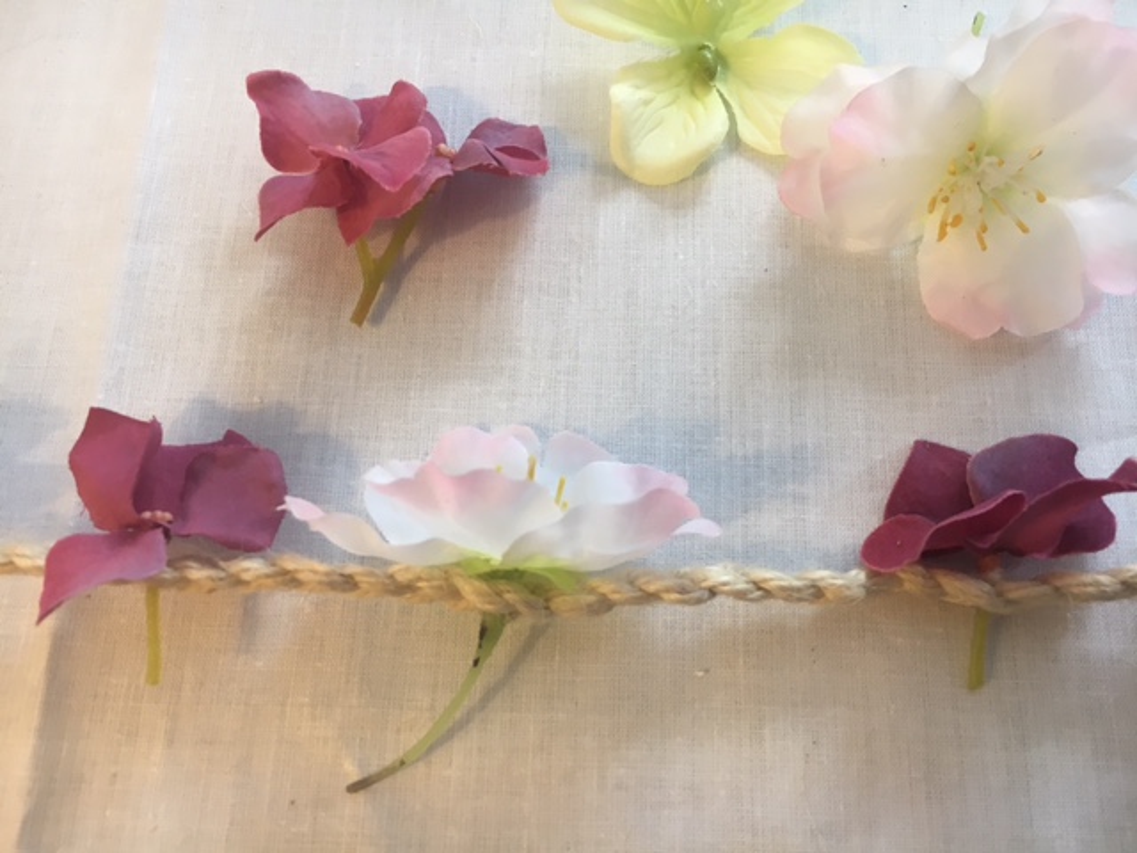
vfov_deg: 48.2
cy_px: 426
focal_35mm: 29
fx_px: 953
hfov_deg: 61.7
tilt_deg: -73.2
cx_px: 568
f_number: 2.2
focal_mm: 4.15
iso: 64
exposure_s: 1/33
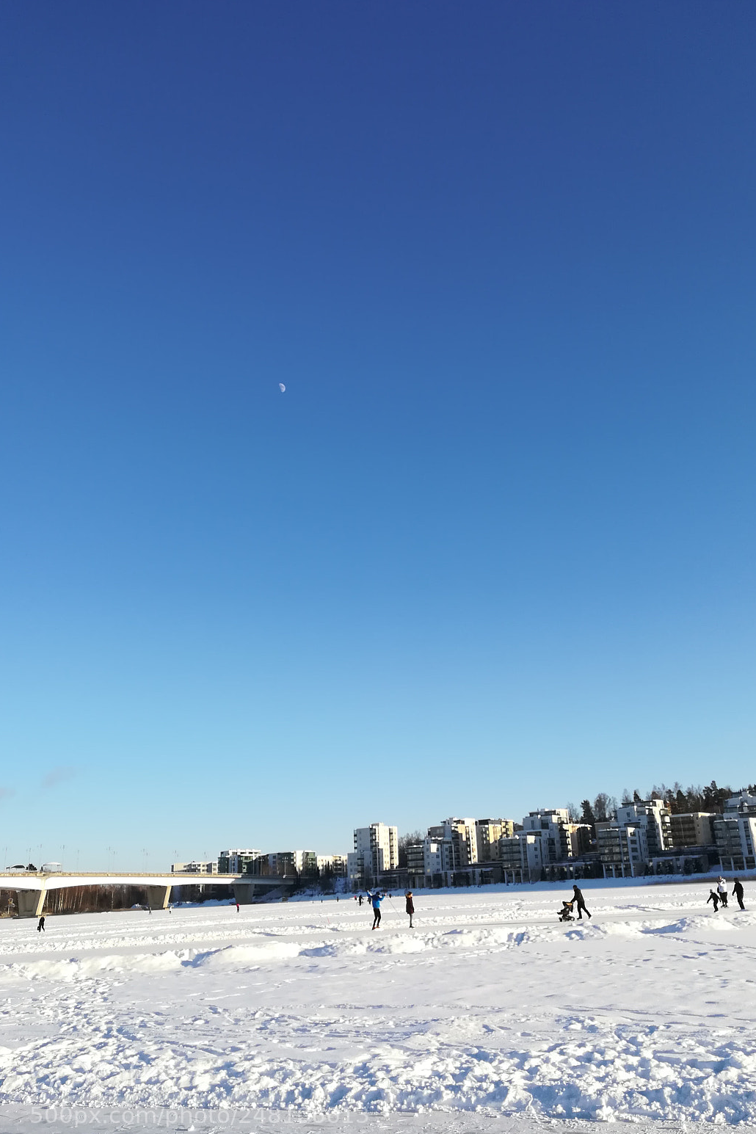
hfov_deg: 46.3
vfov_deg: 65.5
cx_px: 425
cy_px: 586
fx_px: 882
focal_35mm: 28
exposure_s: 1/666
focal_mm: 3.83
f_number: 2.2
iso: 50
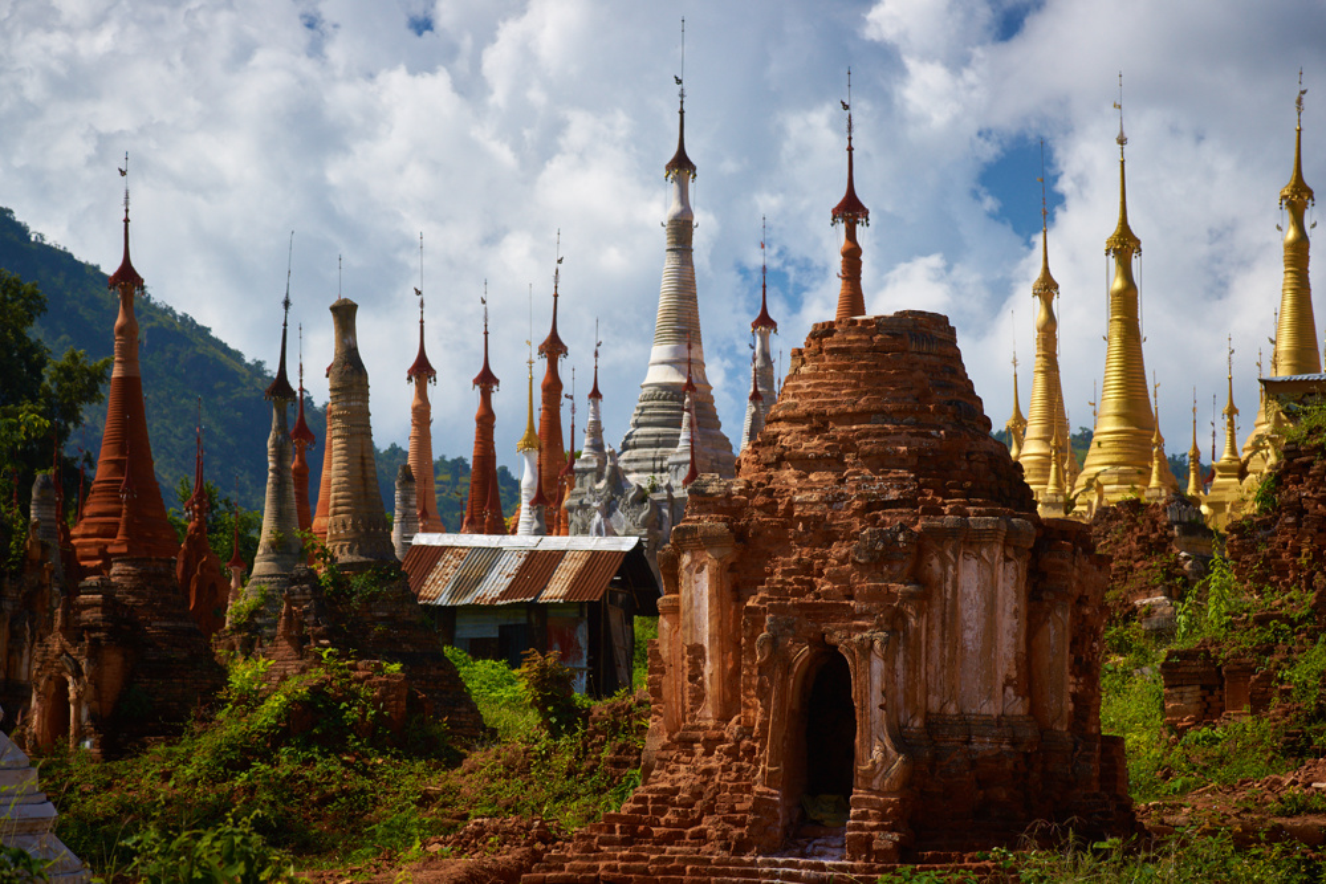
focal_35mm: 100
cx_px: 663
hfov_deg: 20.4
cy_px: 442
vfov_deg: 13.7
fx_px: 3684
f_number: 8
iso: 200
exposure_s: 1/250
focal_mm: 100
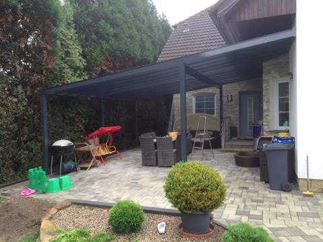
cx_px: 162
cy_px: 121
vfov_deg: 48.2
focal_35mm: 29
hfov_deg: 61.7
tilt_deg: -3.5
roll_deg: +1.6
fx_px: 271
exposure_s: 1/120
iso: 50
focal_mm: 4.15
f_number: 2.2
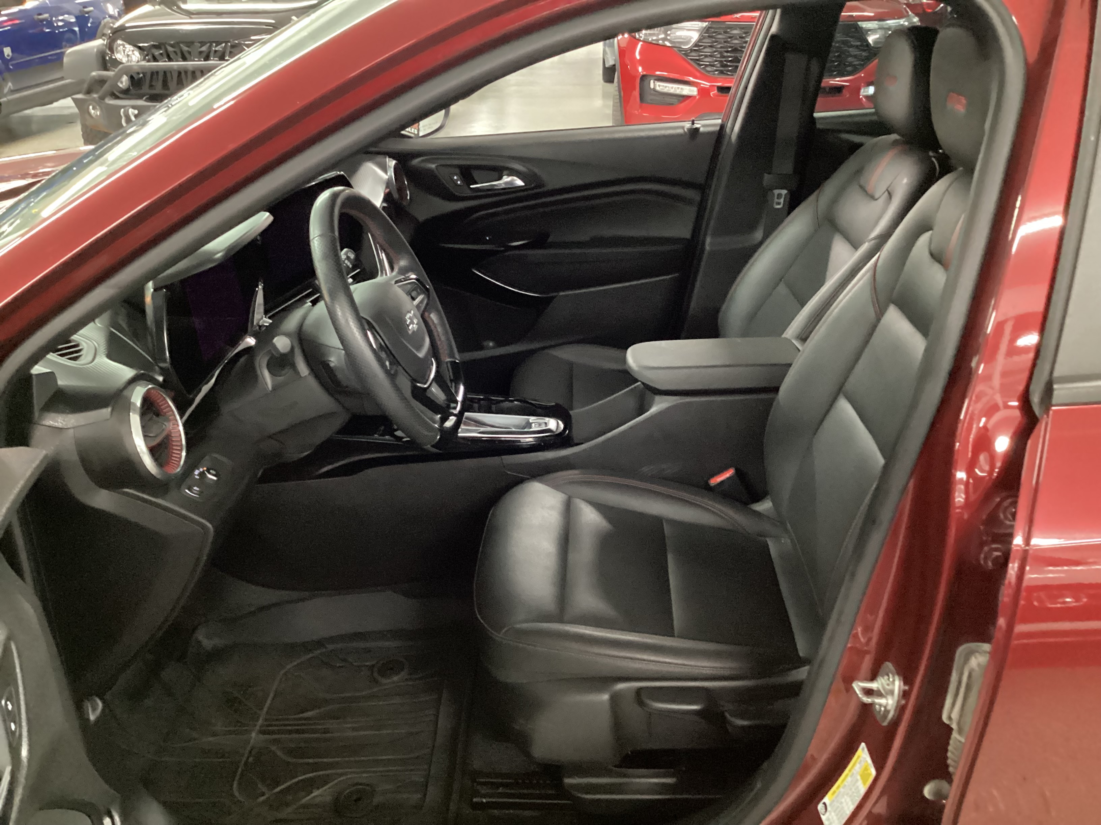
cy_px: 412
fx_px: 986
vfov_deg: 45.4
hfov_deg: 58.4
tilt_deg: -26.2
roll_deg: +0.9
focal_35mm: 31
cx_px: 550
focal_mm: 3.3
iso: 800
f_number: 2.4
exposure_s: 1/17
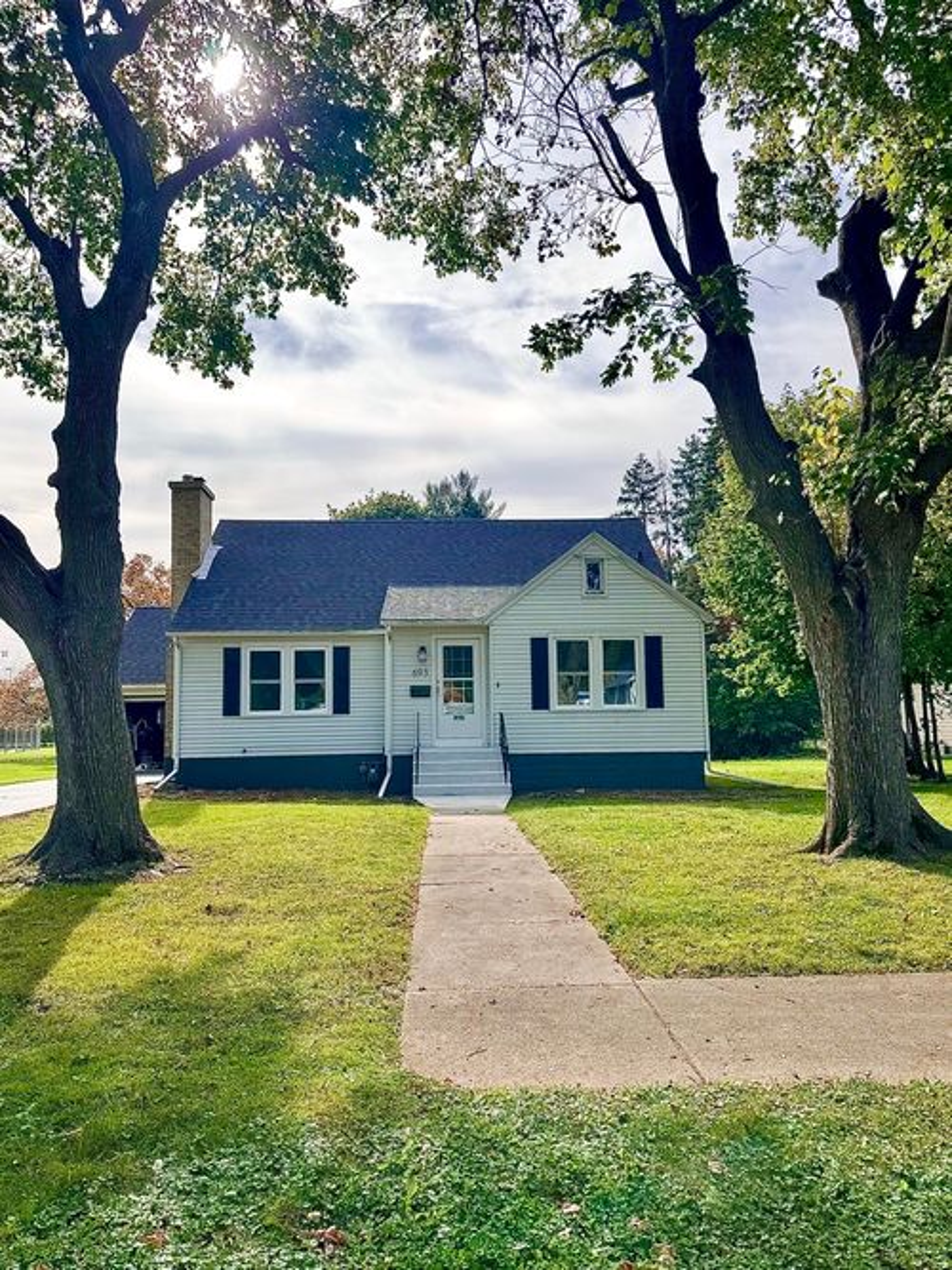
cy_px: 635
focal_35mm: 24
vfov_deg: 71.6
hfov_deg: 56.8
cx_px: 476
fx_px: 880
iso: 80
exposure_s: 1/6623
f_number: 1.78
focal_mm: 6.86
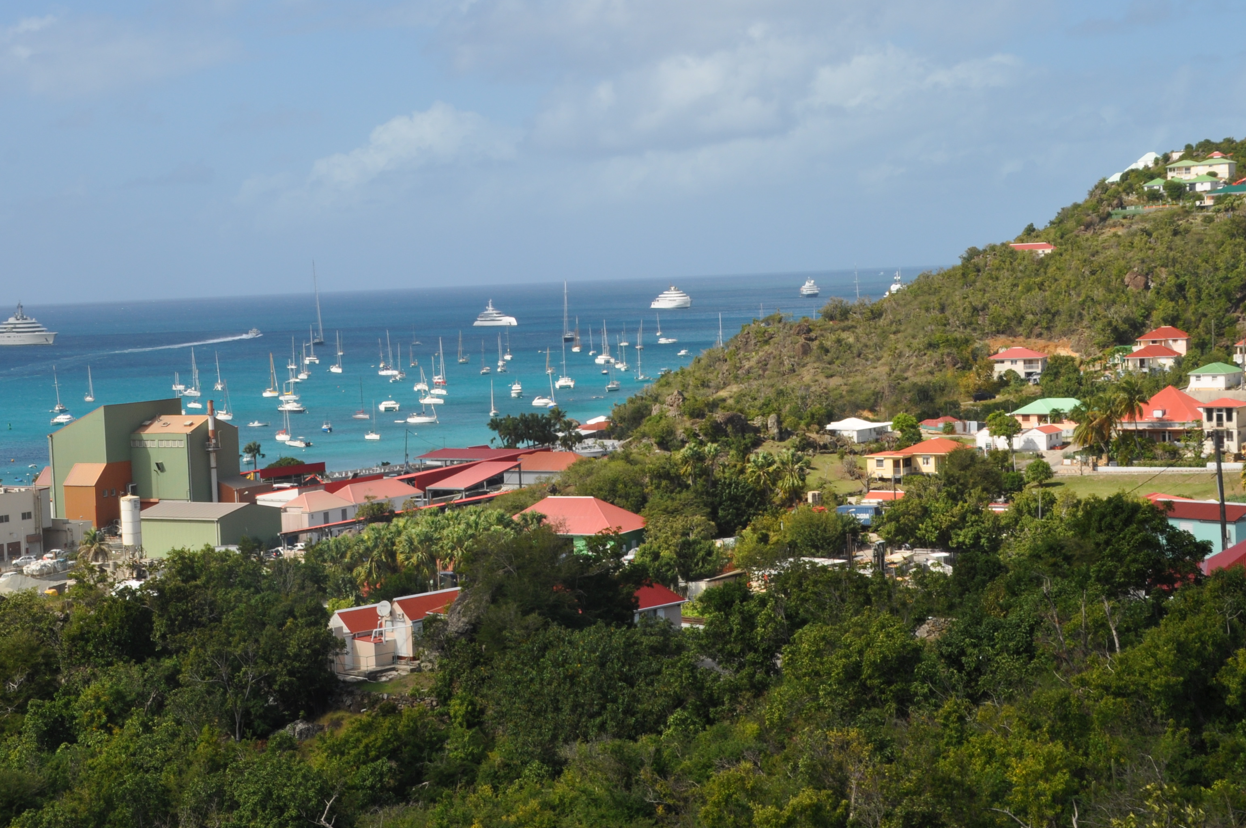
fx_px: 2316
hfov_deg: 30.0
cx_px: 499
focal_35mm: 67
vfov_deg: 20.3
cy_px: 385
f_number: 14
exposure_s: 1/200
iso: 200
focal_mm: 32
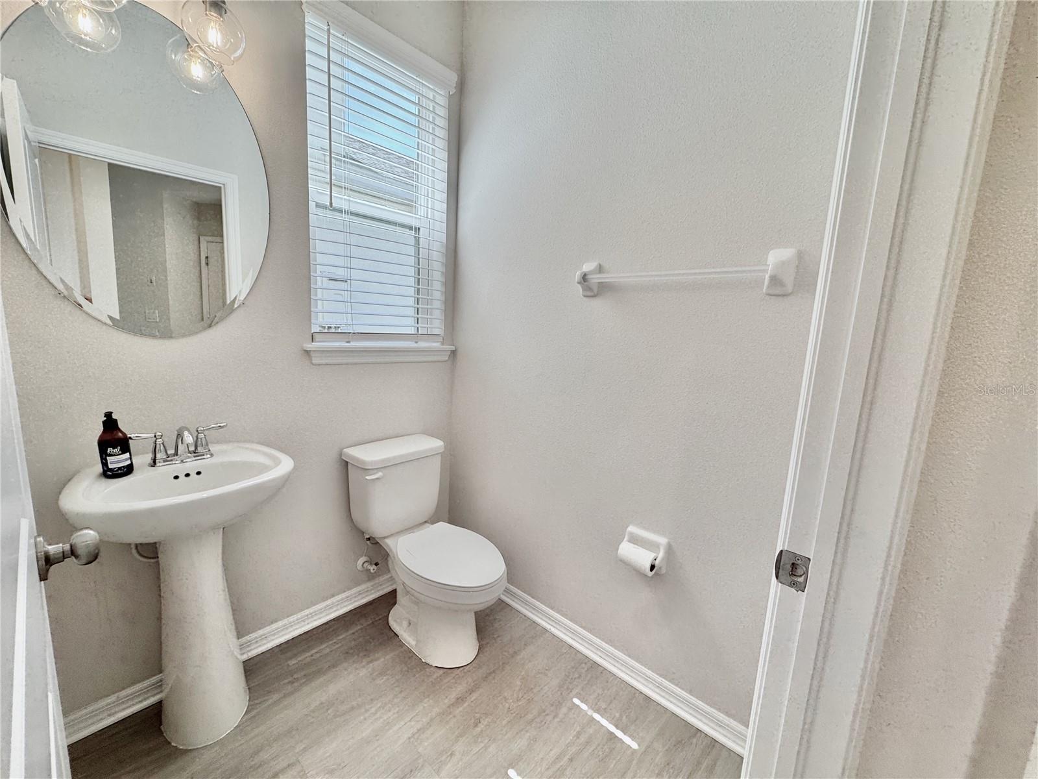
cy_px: 390
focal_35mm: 14
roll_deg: -3.4
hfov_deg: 102.1
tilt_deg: -8.9
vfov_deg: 85.7
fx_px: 420
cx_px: 519
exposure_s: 1/120
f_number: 2.2
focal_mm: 2.22
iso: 50
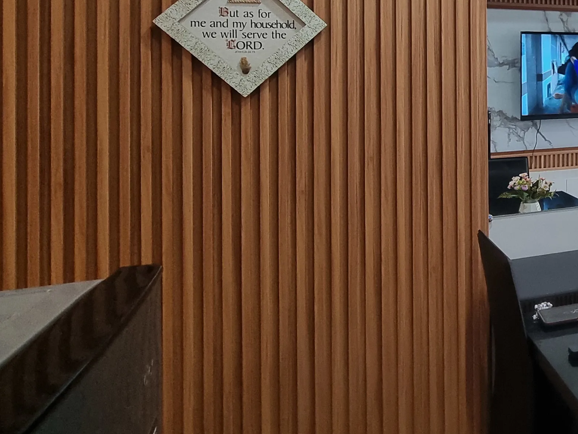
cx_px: 632
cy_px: 61
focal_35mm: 33
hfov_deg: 43.3
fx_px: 551
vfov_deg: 40.4
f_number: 2.2
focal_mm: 2.2
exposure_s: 1/60
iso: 250
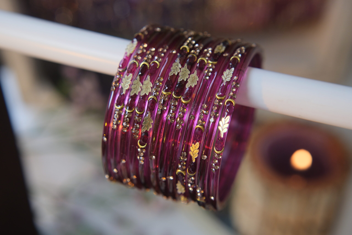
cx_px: 176
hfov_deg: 39.6
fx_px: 489
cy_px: 118
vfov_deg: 27.0
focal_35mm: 50
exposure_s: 1/125
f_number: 3.2
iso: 640
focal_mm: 33
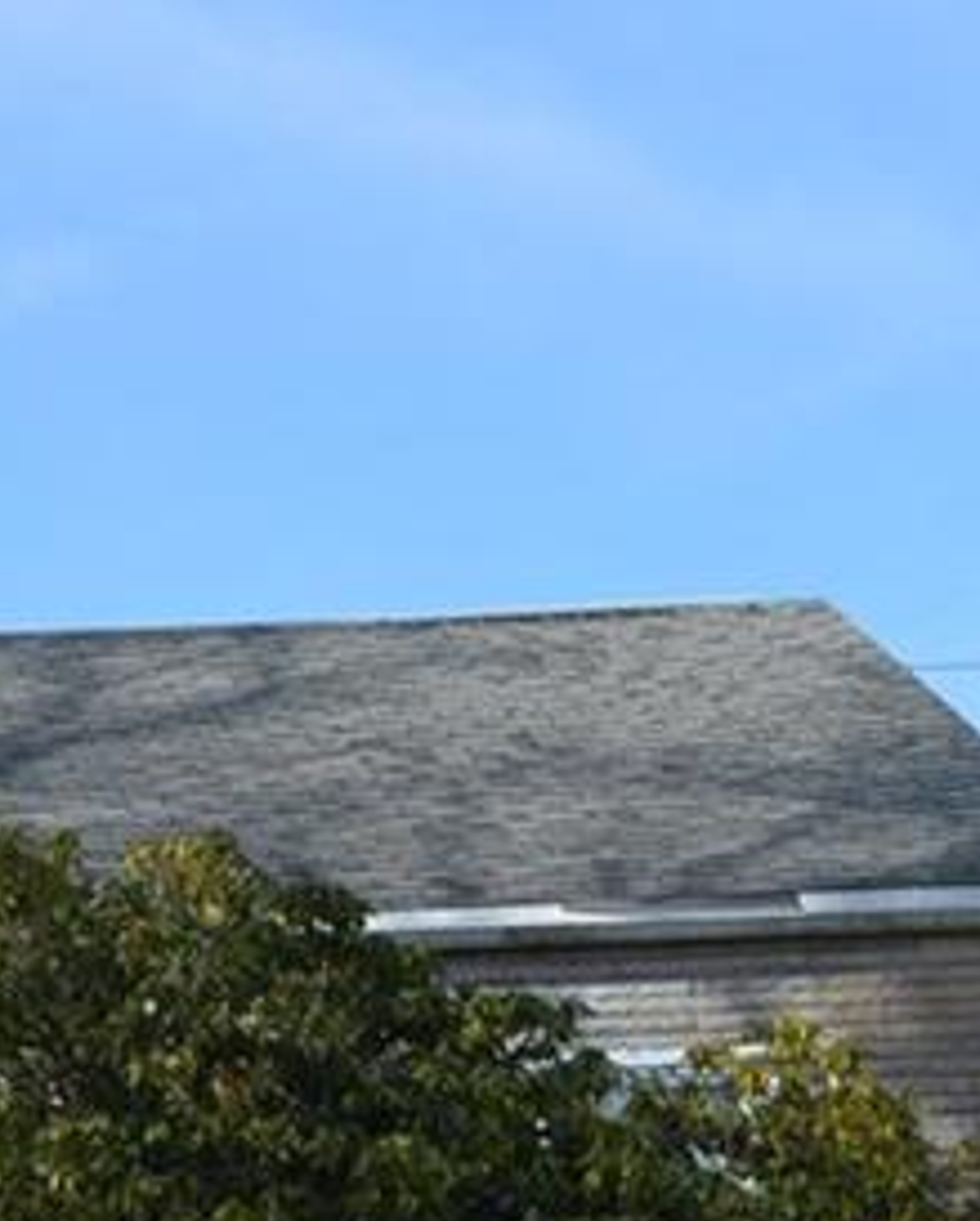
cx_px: -233
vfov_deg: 14.0
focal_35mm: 137
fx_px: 4959
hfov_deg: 11.1
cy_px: 657
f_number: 7.1
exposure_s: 1/200
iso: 100
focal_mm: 26
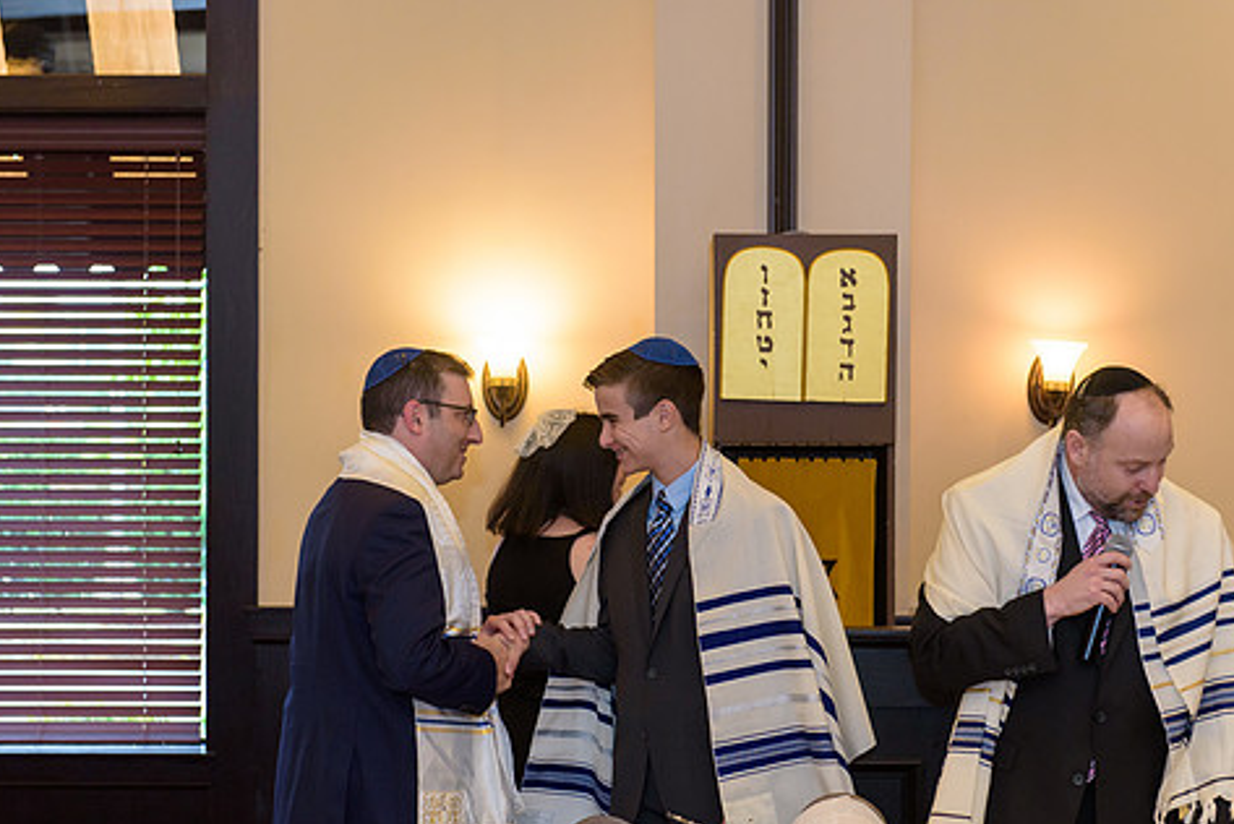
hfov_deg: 26.6
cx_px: 697
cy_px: 502
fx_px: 2607
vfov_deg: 18.0
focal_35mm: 76
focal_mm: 62
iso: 1250
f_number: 3.2
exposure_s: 1/125
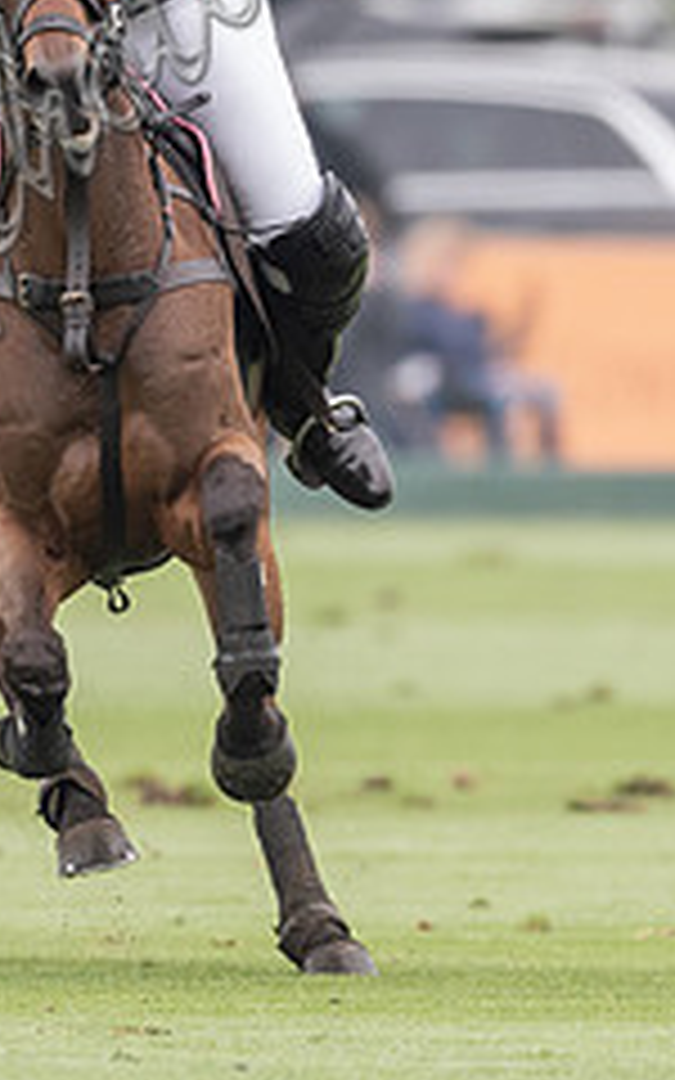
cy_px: 404
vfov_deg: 1.1
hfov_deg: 0.7
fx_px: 57631
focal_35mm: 1958
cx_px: 104
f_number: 4
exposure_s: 1/1600
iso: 800
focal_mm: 500
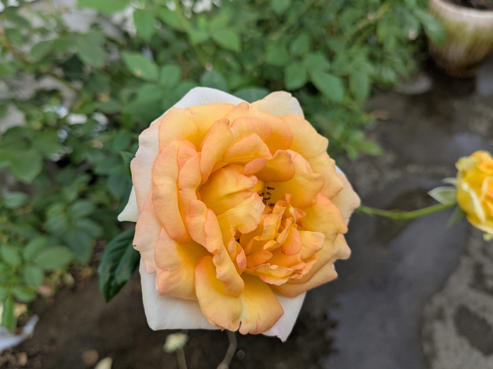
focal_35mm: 27
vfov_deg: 51.4
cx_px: 246
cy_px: 184
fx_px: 385
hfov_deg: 65.3
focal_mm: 4.38
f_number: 1.73
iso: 58
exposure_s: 1/615
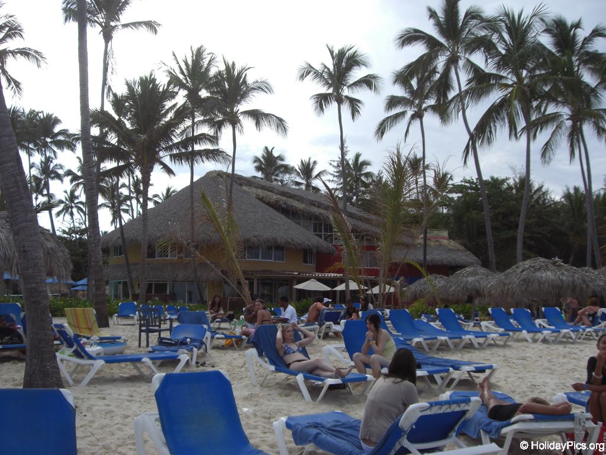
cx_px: 303
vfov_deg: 37.7
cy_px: 228
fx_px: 665
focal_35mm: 38
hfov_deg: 49.0
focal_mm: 6.2
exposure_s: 1/800
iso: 64
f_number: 2.7
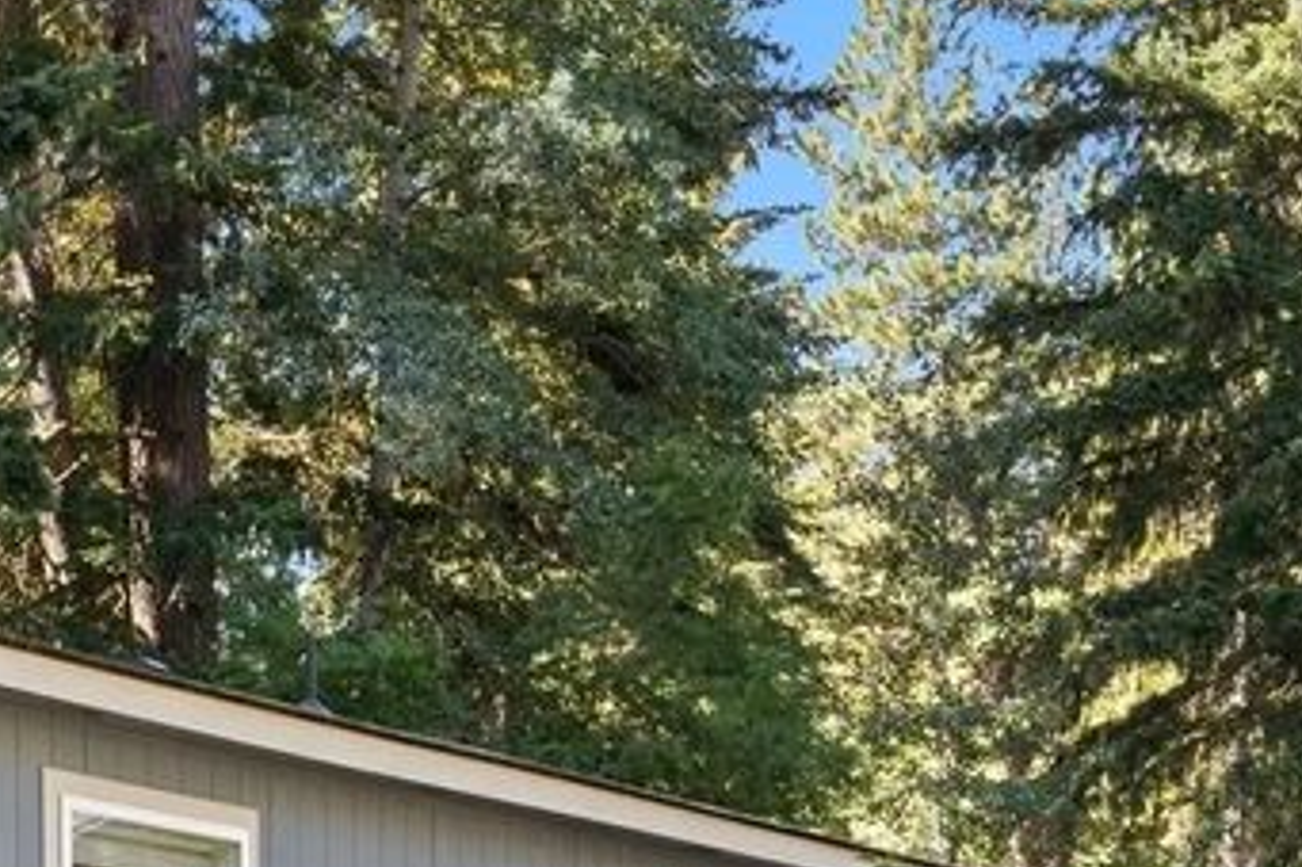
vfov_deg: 12.5
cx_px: 286
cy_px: 1249
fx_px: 3795
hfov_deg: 19.3
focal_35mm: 105
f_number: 11
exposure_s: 1/4
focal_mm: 35
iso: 100
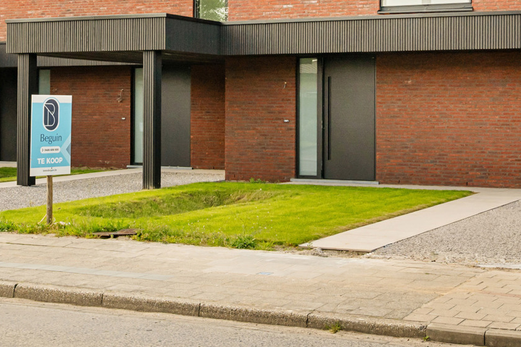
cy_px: 6
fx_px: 1114
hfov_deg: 26.3
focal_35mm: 77
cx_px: 209
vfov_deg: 17.3
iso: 500
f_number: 10
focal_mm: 30
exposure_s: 1/320
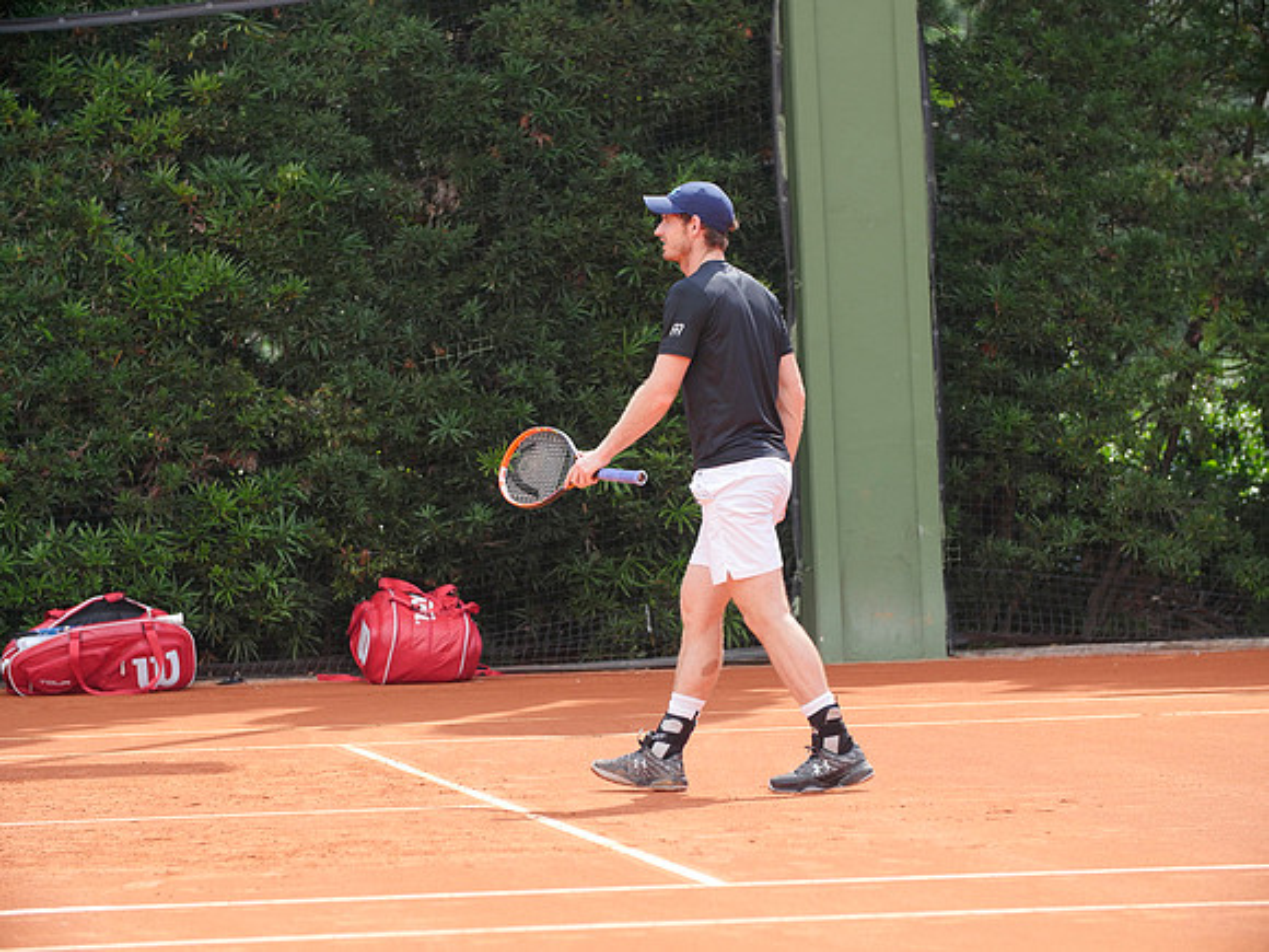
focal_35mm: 256
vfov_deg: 5.8
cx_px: 634
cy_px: 476
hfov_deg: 7.7
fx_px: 9385
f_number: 3.2
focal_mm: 128
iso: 400
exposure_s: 1/1600
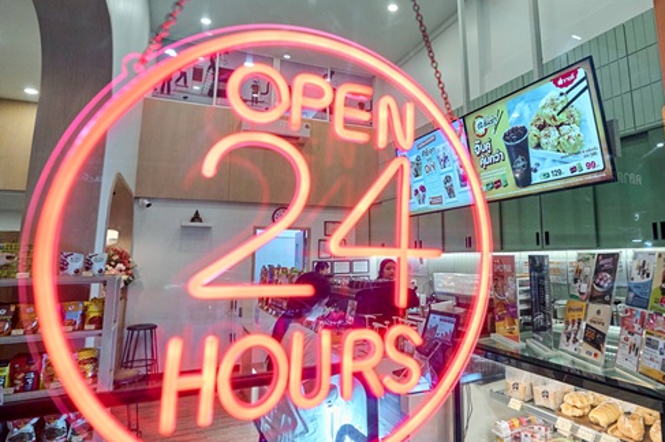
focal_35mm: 23
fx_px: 425
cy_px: 181
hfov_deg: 74.4
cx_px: 427
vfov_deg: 54.7
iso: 2500
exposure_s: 1/200
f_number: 4.5
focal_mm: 16
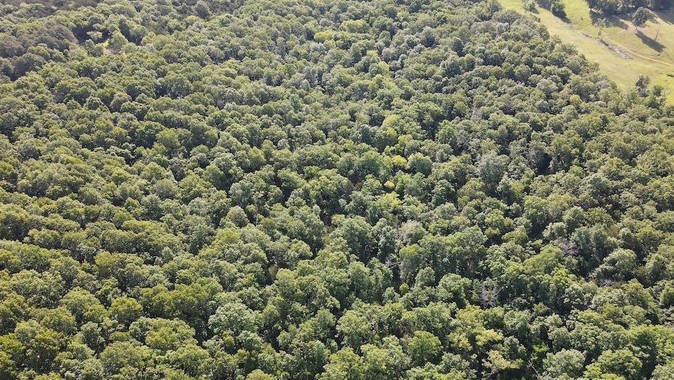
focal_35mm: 27
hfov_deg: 69.8
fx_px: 483
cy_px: 172
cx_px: 334
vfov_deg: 42.9
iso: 180
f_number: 2.8
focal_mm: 4.5
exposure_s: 1/15
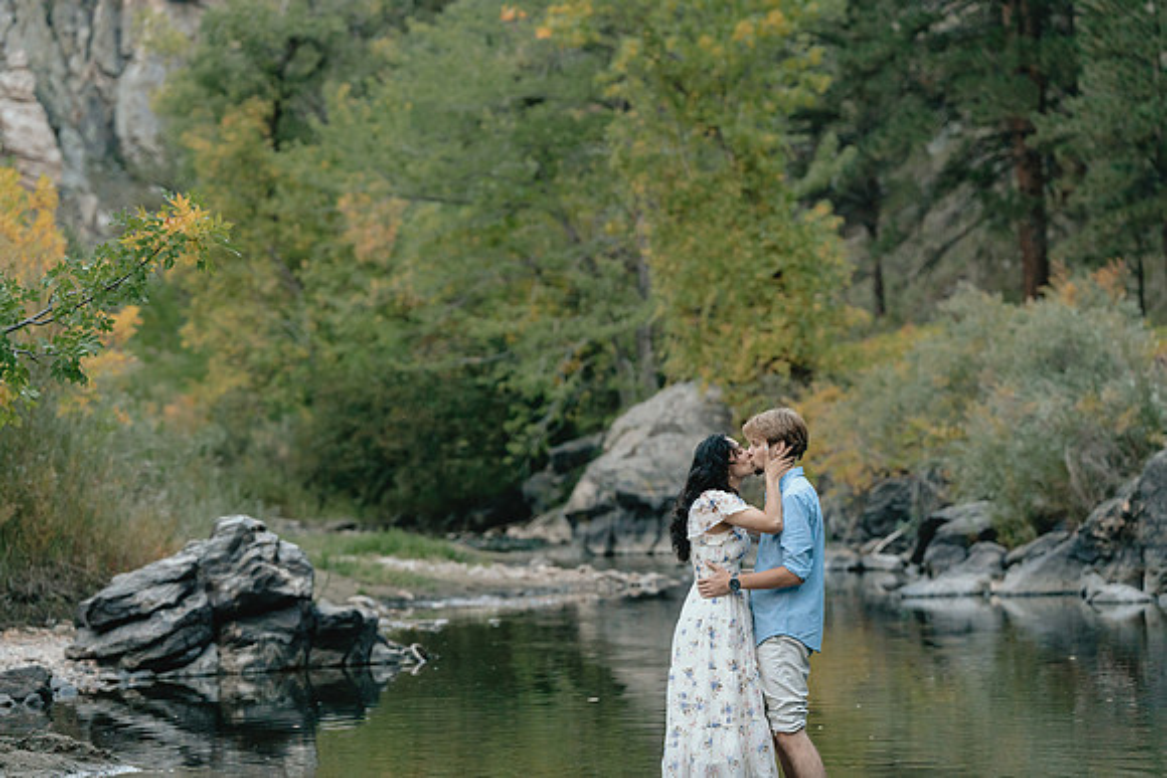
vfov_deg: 10.8
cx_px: 584
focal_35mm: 127
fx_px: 4118
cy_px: 389
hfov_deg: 16.1
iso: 1000
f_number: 3.5
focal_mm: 127
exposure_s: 1/200
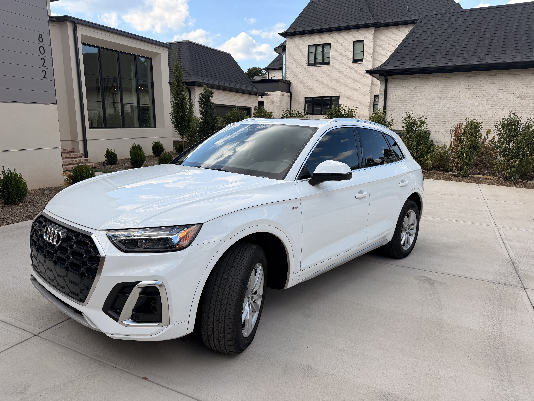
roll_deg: -0.2
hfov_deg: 71.6
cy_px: 200
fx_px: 370
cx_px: 267
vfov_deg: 56.8
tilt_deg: -9.4
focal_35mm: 24
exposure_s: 1/2907
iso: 80
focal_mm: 6.76
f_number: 1.78
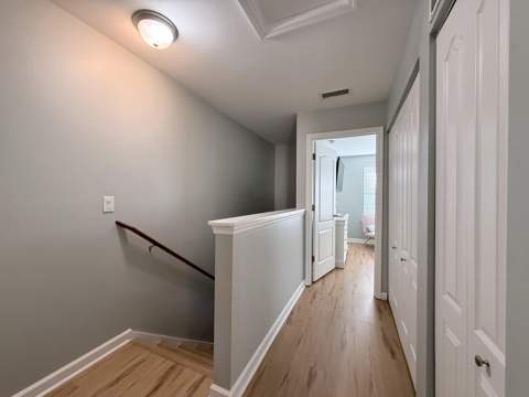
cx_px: 264
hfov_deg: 102.1
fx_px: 214
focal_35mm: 14
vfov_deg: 85.7
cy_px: 198
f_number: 2.2
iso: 500
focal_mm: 2.22
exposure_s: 1/120
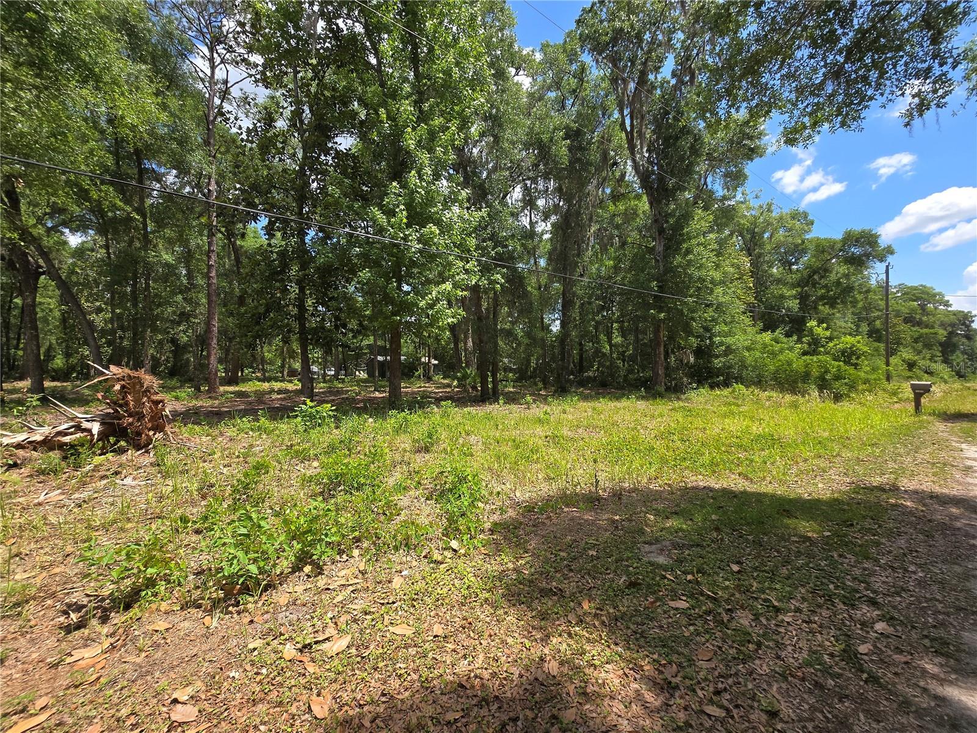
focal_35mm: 13
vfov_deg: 89.9
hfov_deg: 106.2
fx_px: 367
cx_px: 488
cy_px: 366
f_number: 2.2
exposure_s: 1/2000
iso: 80
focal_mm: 1.7
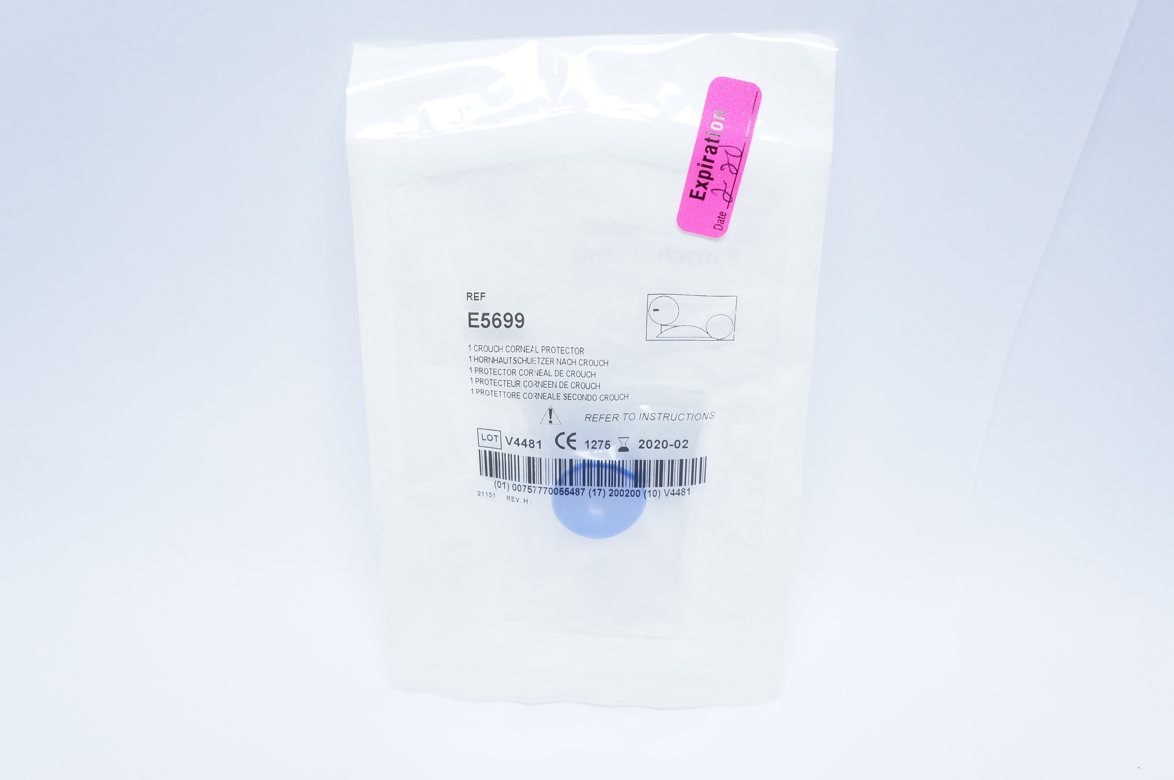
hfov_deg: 57.3
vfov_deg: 39.9
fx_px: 1075
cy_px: 390
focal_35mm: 33
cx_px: 587
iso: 1600
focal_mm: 22
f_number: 5.6
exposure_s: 1/100
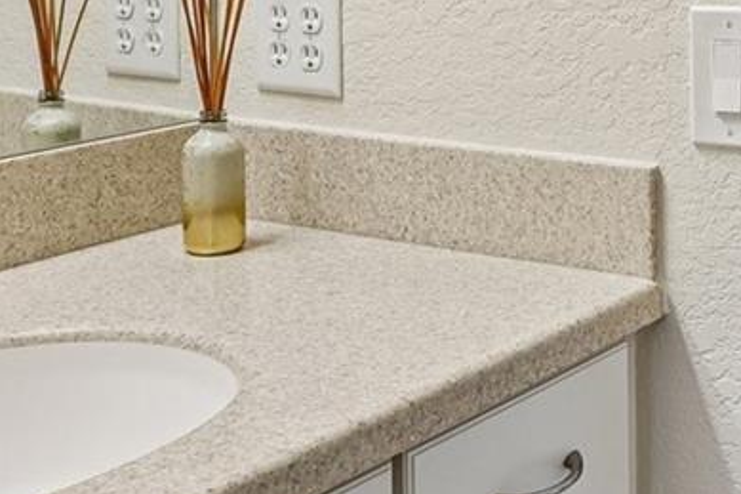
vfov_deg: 18.0
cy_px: -175
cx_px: 730
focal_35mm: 70
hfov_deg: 27.3
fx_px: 1440
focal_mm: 17
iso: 400
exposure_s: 1/30
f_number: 8
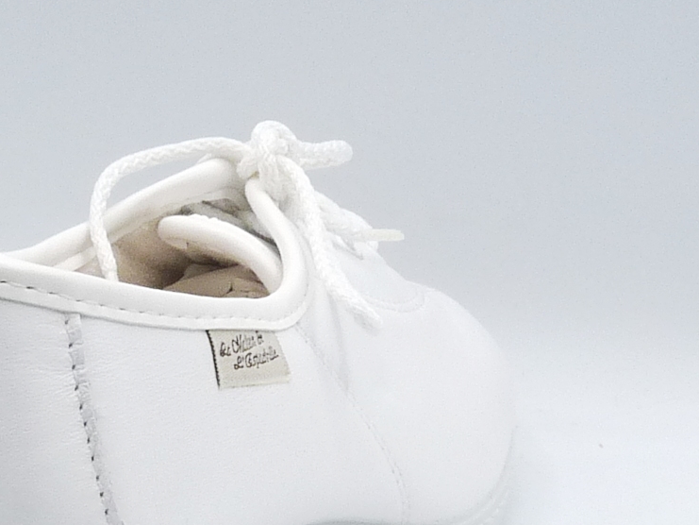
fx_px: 2484
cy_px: 379
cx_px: 108
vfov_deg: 12.0
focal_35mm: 123
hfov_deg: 15.9
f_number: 5.6
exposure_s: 1/200
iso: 100
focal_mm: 5.8
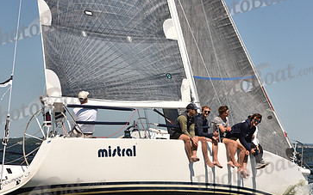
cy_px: 138
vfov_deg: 11.5
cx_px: 152
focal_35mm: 114
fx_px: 973
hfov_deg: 18.3
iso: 250
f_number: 4.5
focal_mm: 70
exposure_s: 1/1600
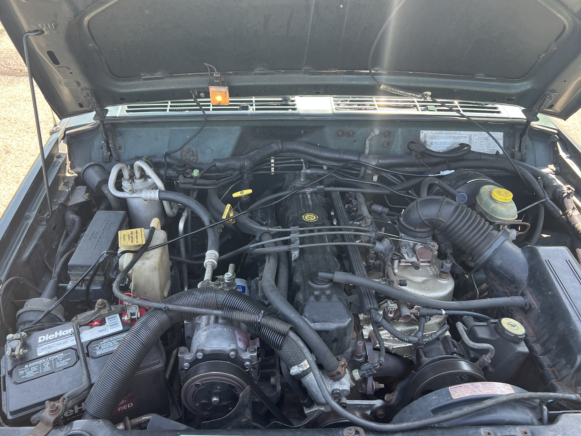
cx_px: 277
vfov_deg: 49.7
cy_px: 216
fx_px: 470
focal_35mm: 28
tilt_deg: -35.8
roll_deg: +2.0
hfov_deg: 63.4
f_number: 1.5
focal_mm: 5.7
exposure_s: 1/196
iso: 50
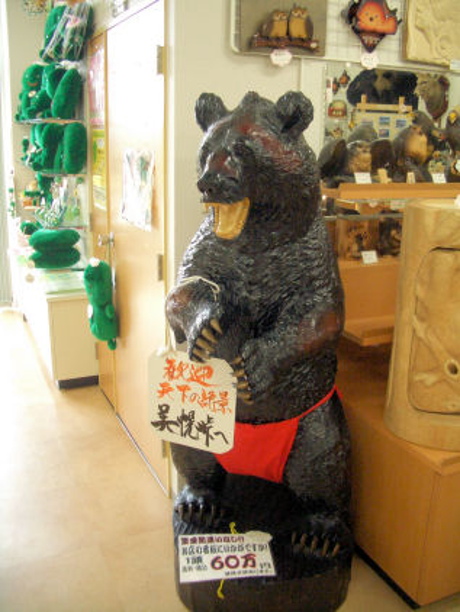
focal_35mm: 35
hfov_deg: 40.7
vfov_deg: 52.6
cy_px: 306
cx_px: 230
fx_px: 620
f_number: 2.6
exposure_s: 1/100
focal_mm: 5.8
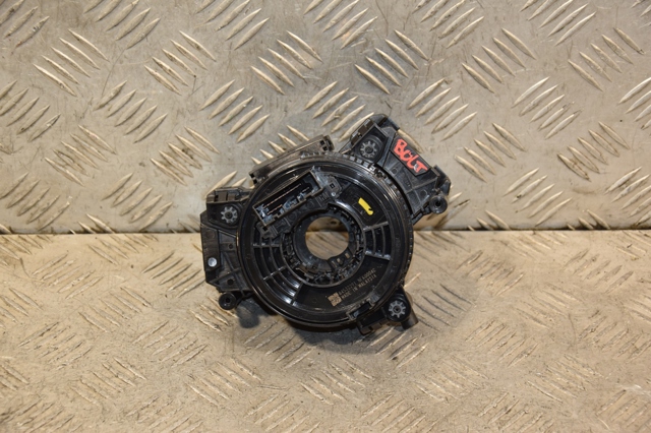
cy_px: 216
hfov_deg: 21.9
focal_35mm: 93
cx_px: 326
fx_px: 1681
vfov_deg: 14.7
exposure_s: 1/125
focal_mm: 62
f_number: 5.3
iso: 800
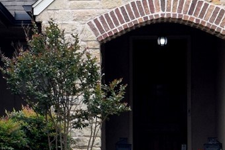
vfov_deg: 9.0
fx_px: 956
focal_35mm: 153
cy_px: 67
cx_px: -79
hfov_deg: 12.9
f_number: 8
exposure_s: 1/250
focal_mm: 17
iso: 200
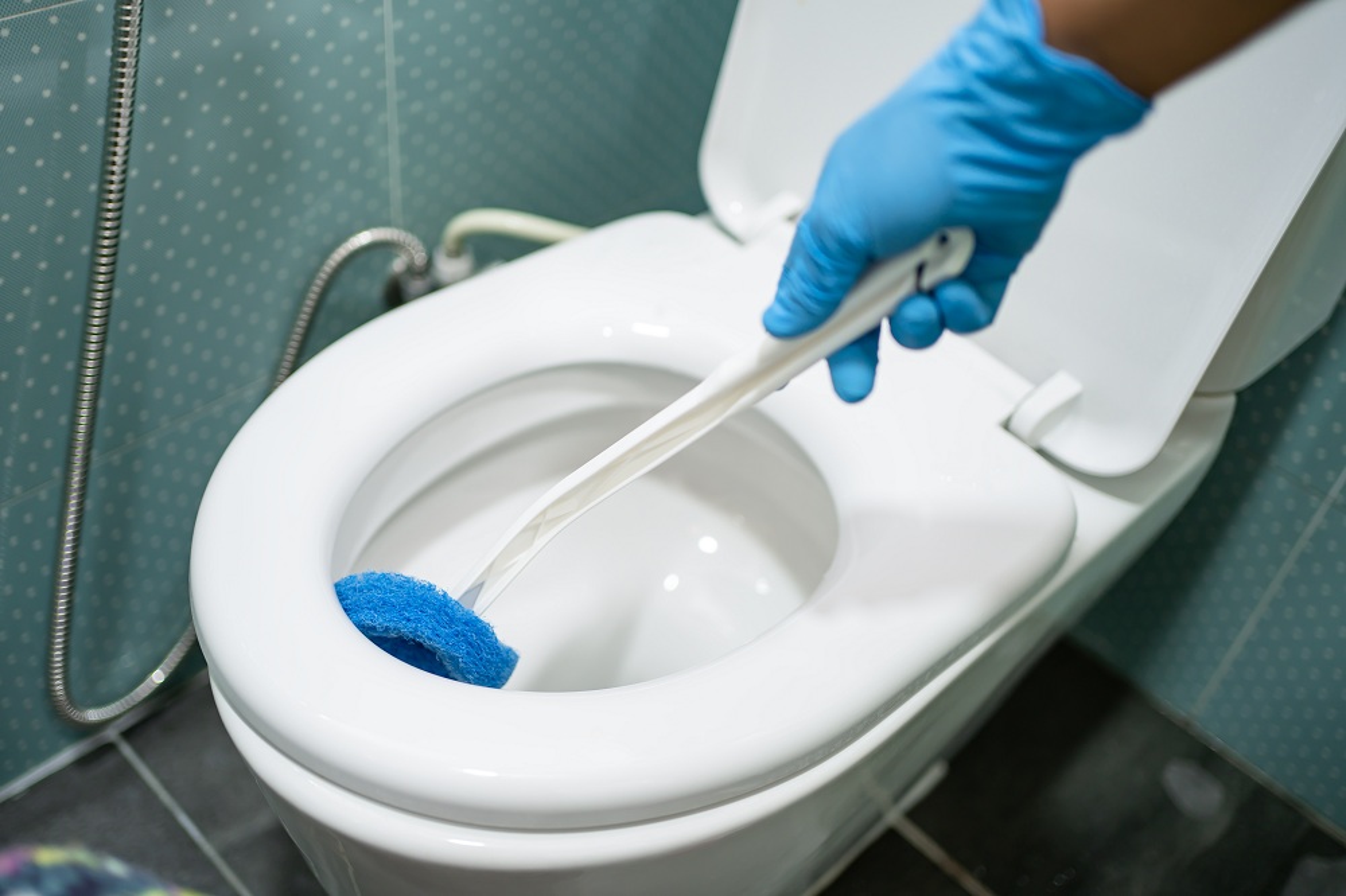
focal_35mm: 35
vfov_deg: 37.8
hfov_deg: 54.5
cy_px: 448
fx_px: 1308
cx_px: 673
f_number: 1.8
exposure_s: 1/60
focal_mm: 35
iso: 160
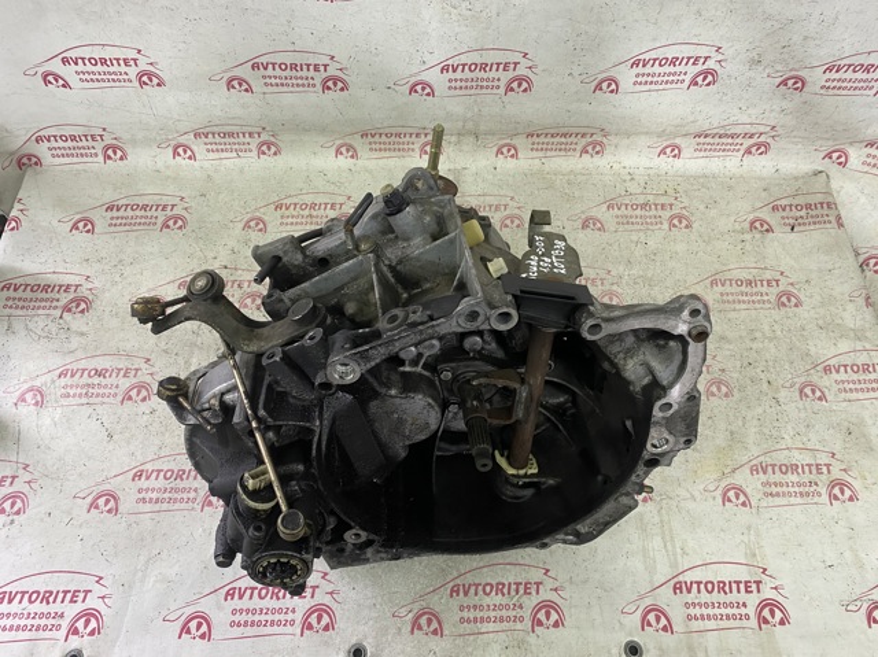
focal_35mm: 26
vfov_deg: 53.0
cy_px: 328
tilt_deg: -62.0
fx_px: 659
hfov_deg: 67.3
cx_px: 439
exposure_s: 1/50
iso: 100
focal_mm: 4.25
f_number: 1.8
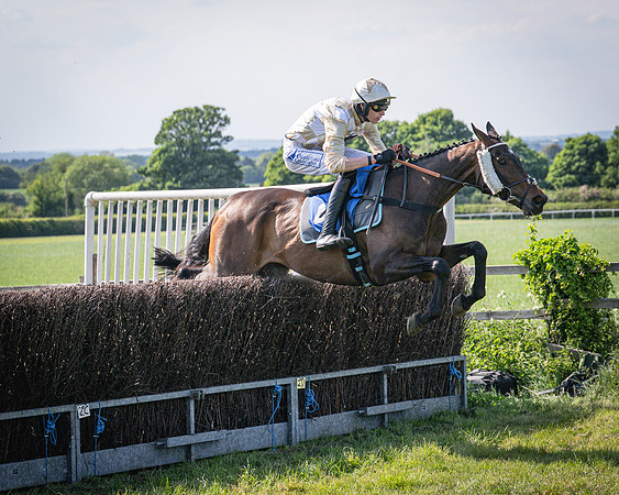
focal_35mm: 118
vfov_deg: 13.0
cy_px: 238
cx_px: 382
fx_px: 2165
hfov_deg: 16.3
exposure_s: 1/3200
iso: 400
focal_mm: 70
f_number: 4
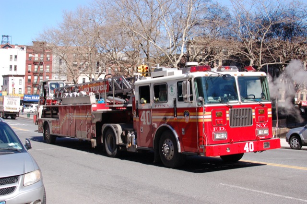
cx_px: 154
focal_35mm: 52
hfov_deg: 37.9
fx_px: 447
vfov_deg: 25.7
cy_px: 102
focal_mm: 35
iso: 800
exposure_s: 1/500
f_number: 11
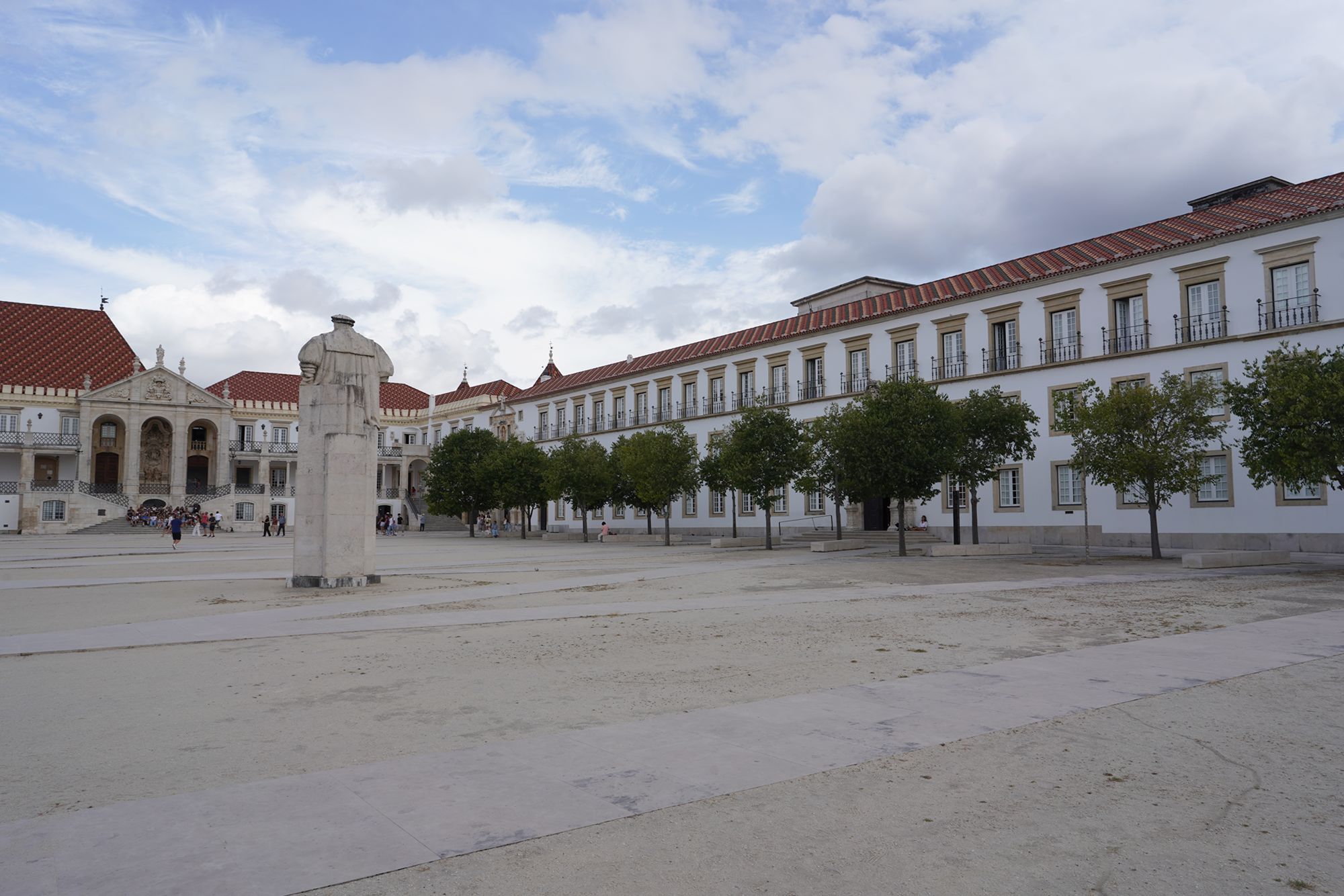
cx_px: 672
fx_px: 896
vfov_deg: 53.1
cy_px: 448
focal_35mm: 24
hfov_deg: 73.7
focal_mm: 24
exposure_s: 1/100
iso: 100
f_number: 14
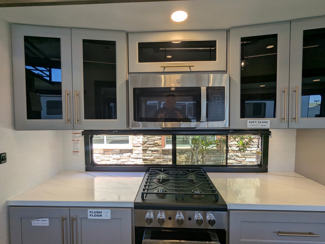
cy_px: 122
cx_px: 162
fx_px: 150
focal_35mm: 16
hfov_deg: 94.4
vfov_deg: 78.2
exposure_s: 1/187
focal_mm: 2.35
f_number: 2.2
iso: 84
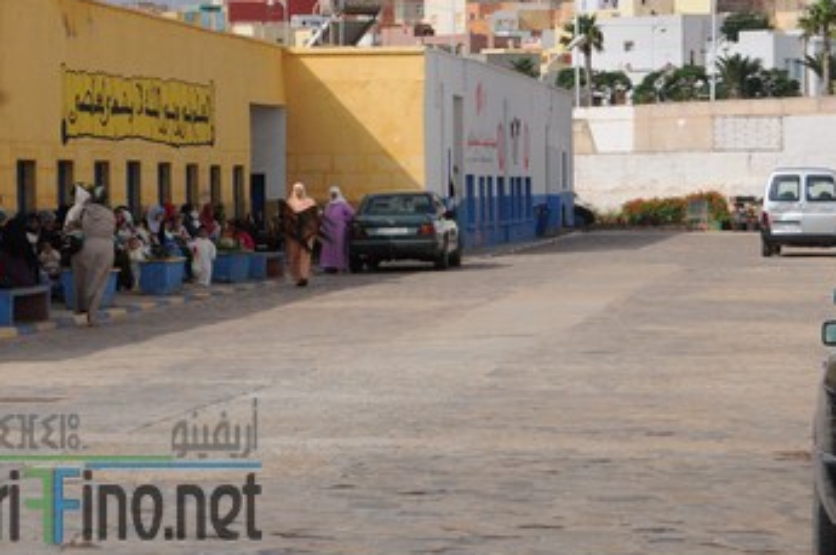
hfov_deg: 13.3
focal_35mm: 153
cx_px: 107
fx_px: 3546
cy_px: 88
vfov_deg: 8.9
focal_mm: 55
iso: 200
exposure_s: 1/500
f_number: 11
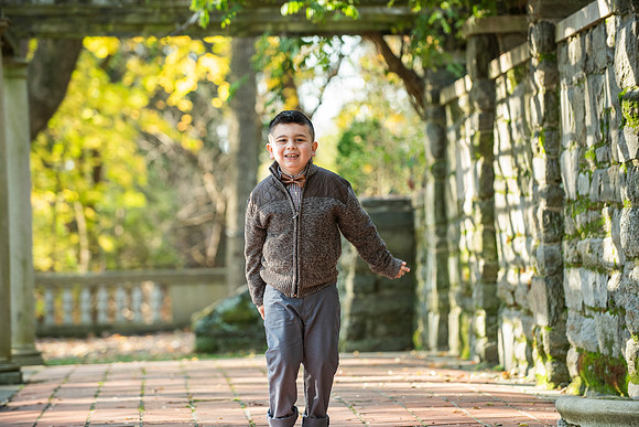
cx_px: 326
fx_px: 2584
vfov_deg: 9.4
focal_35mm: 146
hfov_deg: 14.1
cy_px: 214
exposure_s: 1/500
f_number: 3.5
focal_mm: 140
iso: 800
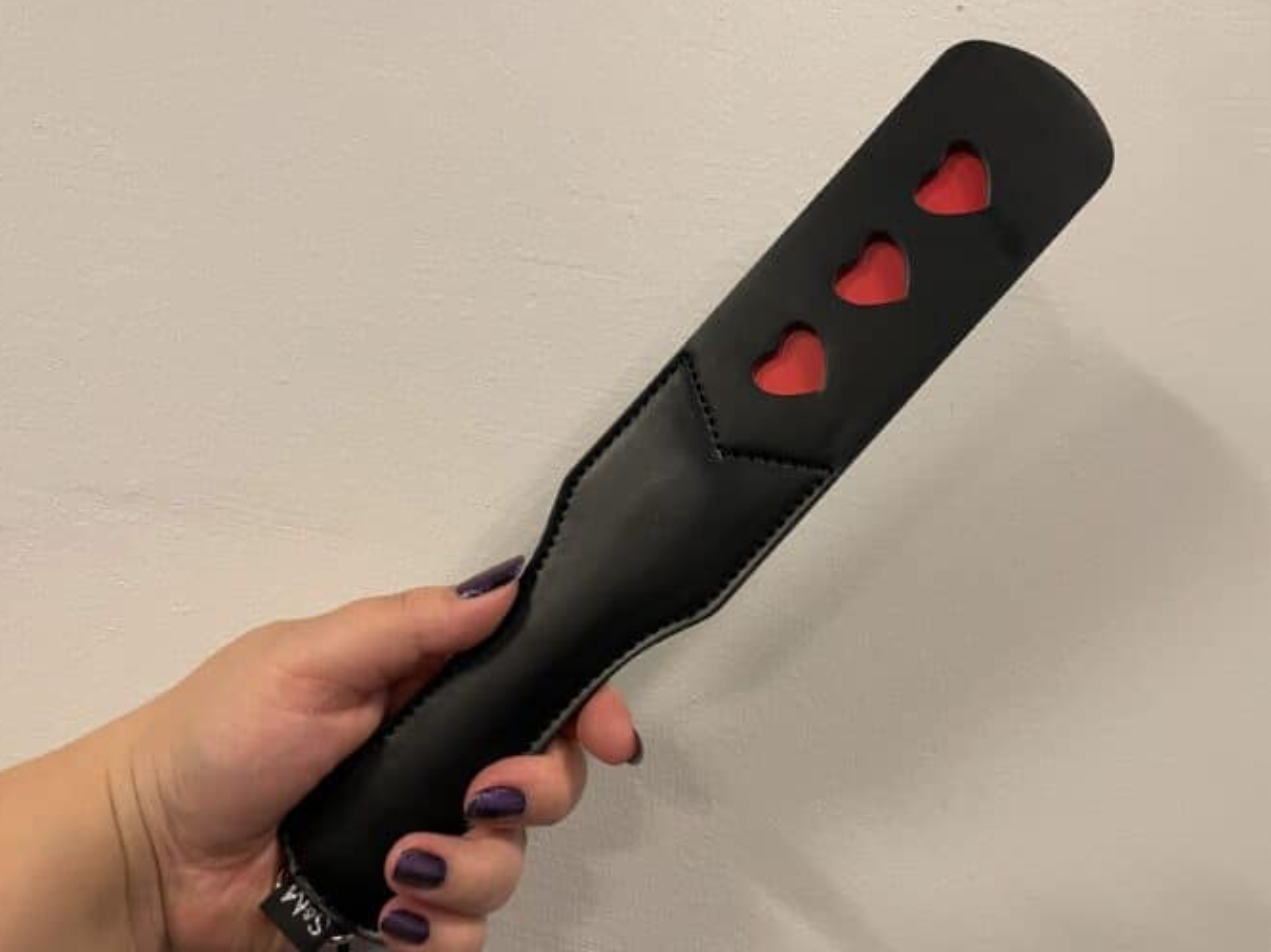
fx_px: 1101
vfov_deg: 46.7
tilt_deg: +0.6
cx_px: 643
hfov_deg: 60.0
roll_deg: +3.5
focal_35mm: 30
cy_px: 525
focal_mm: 4.2
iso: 250
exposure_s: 1/50
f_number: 1.6
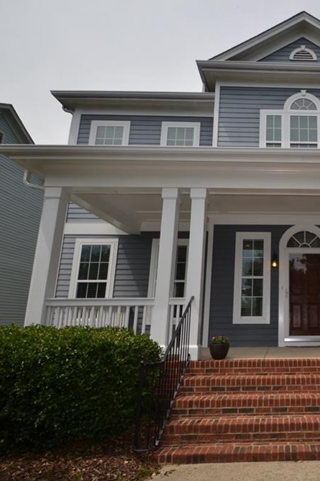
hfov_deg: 47.4
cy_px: 240
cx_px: 307
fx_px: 307
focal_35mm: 23
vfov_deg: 76.1
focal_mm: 10
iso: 100
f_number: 10
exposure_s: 1/200
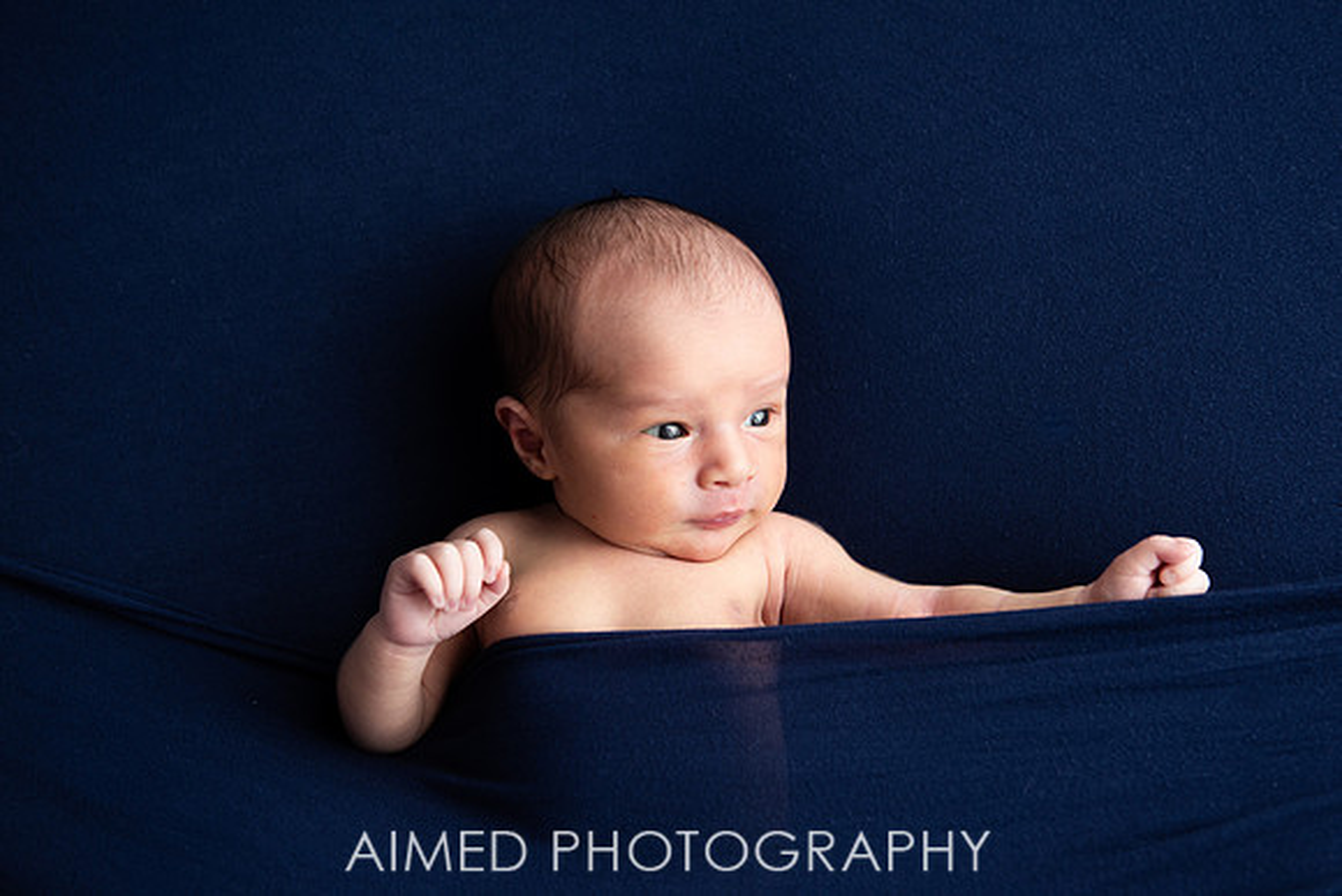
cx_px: 699
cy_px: 429
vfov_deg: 25.0
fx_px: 2020
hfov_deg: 36.7
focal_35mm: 54
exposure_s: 1/160
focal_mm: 52
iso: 320
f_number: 3.5
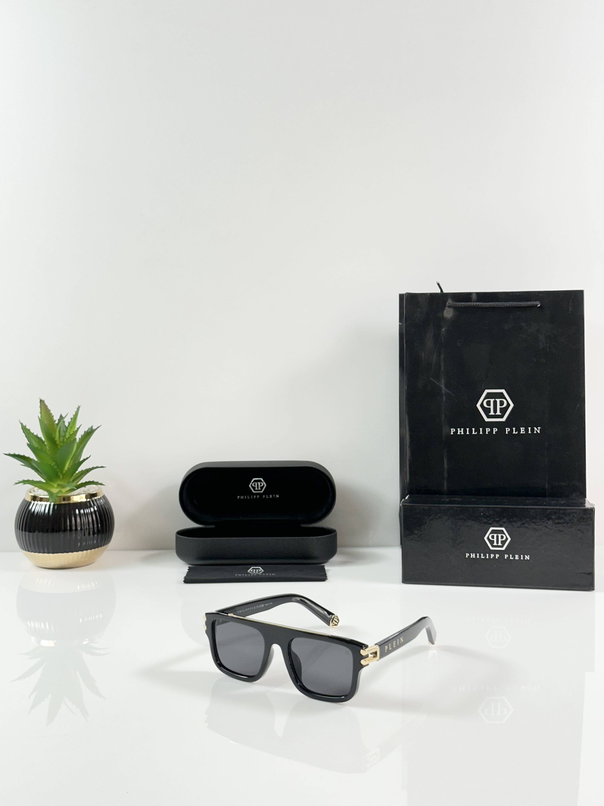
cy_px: 403
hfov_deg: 30.3
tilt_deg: -4.9
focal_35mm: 48
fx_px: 1117
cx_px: 302
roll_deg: +0.1
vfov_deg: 39.7
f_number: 1.78
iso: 50
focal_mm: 6.86
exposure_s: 1/100
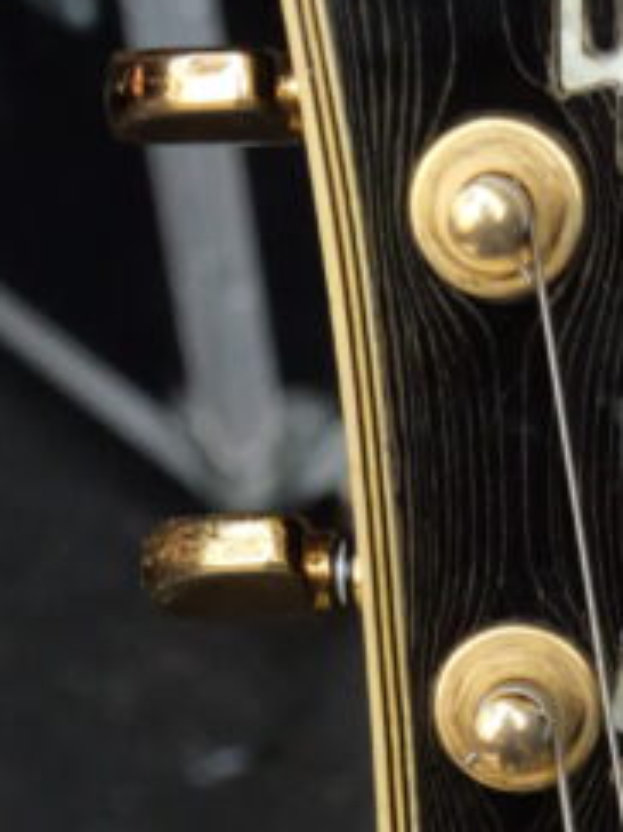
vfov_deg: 12.7
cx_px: 919
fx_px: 3651
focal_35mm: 152
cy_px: 1027
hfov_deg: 9.5
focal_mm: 18
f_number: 5.6
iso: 3200
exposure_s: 1/320
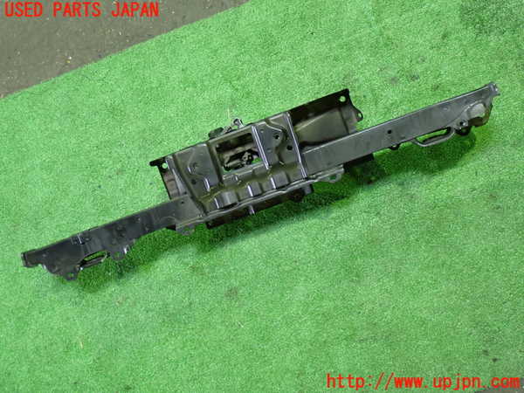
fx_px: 621
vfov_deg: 35.1
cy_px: 196
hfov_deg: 45.8
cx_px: 262
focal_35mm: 41
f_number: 2.8
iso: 800
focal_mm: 7.31
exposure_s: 1/30
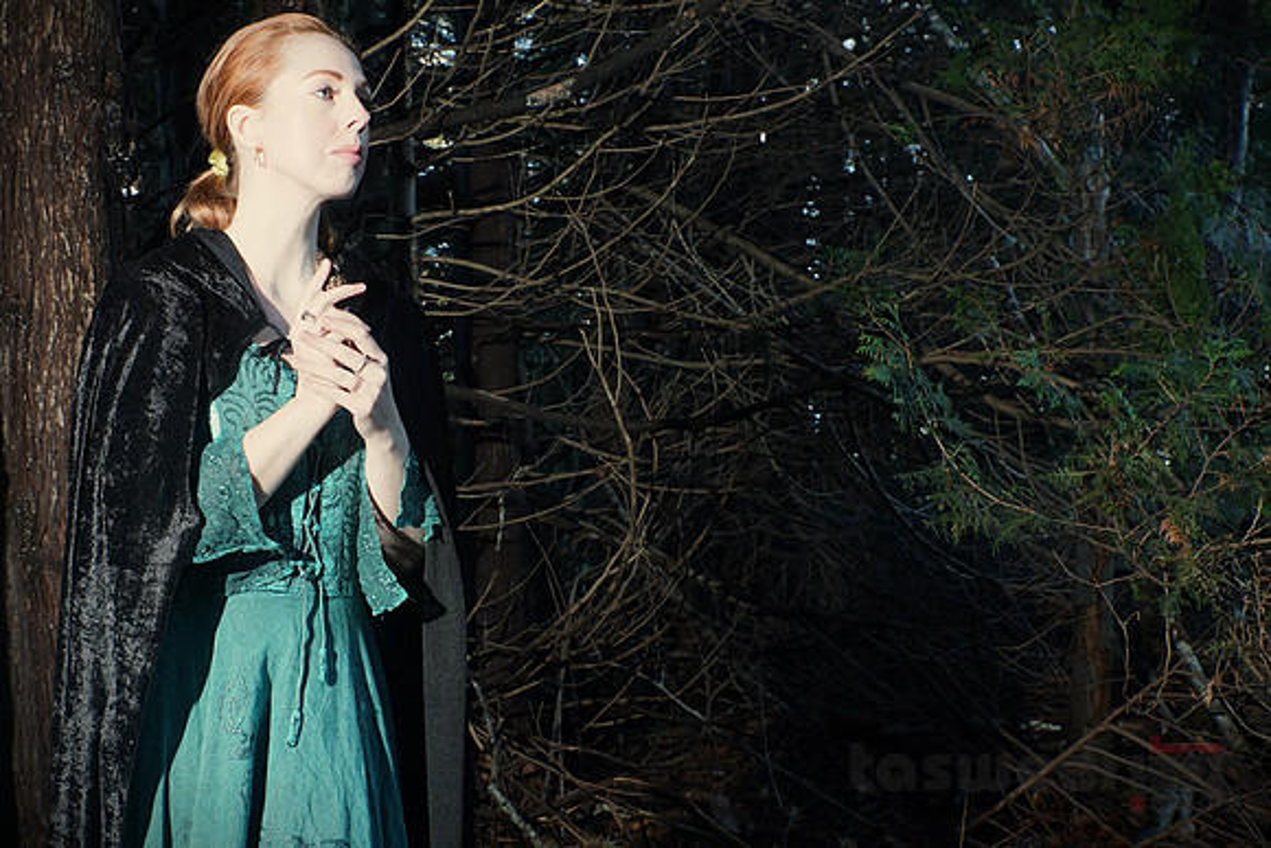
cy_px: 424
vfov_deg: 36.9
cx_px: 636
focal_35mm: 36
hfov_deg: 53.1
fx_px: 1271
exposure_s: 1/100
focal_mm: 24
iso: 400
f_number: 5
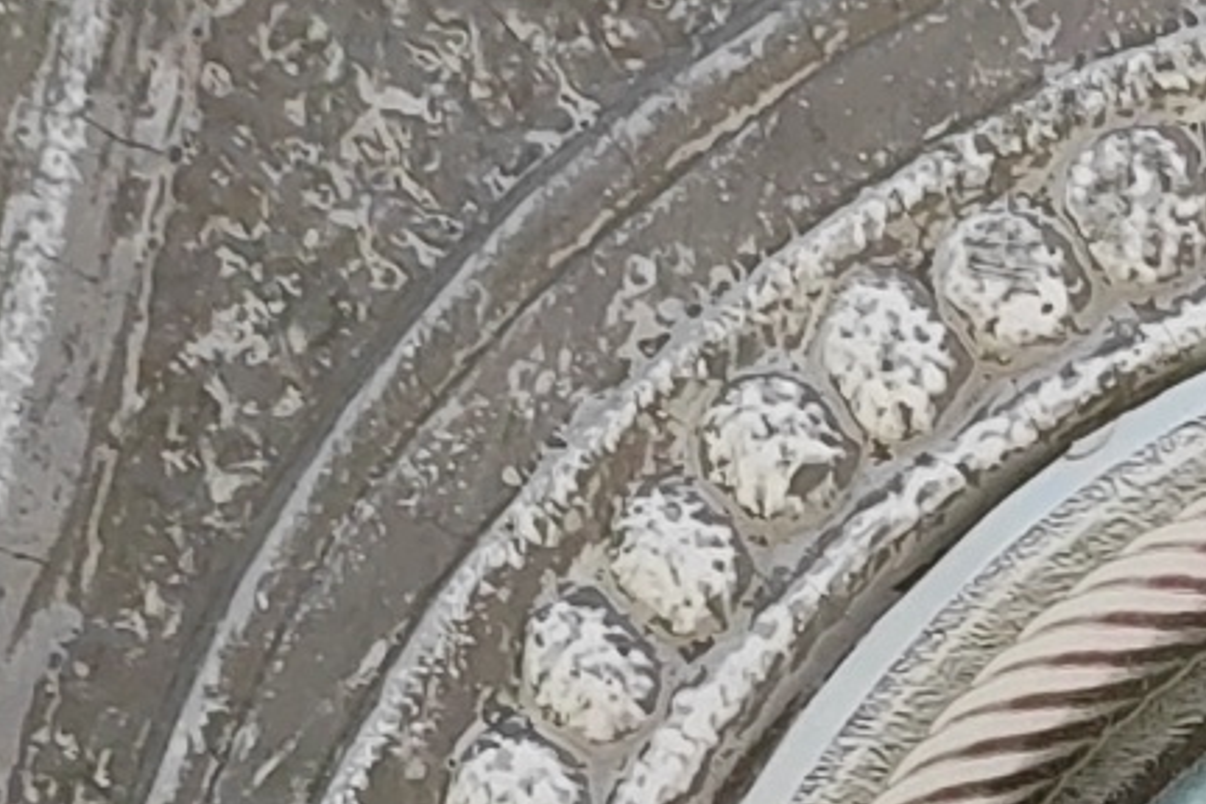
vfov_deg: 8.2
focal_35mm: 156
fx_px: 5226
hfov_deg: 12.2
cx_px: 2071
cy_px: 1873
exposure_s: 1/1429
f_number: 1.79
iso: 400
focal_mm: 4.7
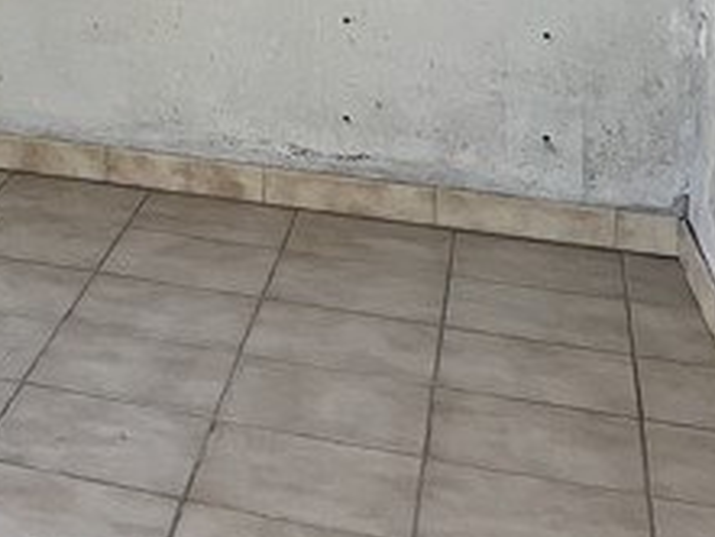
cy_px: -385
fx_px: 1943
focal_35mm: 94
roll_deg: +0.1
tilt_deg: -1.3
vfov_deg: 14.2
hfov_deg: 18.0
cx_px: -437
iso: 125
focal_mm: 5.1
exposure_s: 1/76
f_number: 1.6
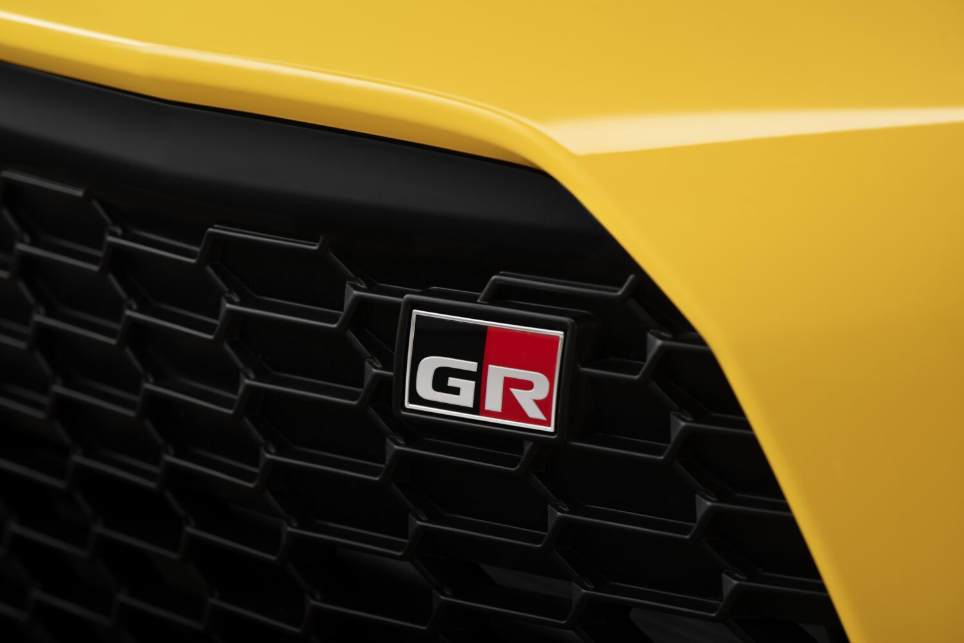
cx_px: 482
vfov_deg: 6.9
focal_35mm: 200
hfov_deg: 10.3
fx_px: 5355
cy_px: 322
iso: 100
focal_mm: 200
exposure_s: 4
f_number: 8
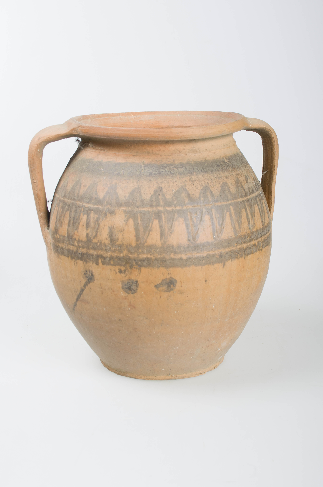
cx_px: 162
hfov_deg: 36.7
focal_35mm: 36
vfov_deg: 53.2
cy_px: 244
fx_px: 487
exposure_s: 1/200
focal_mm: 24
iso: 100
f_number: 5.6
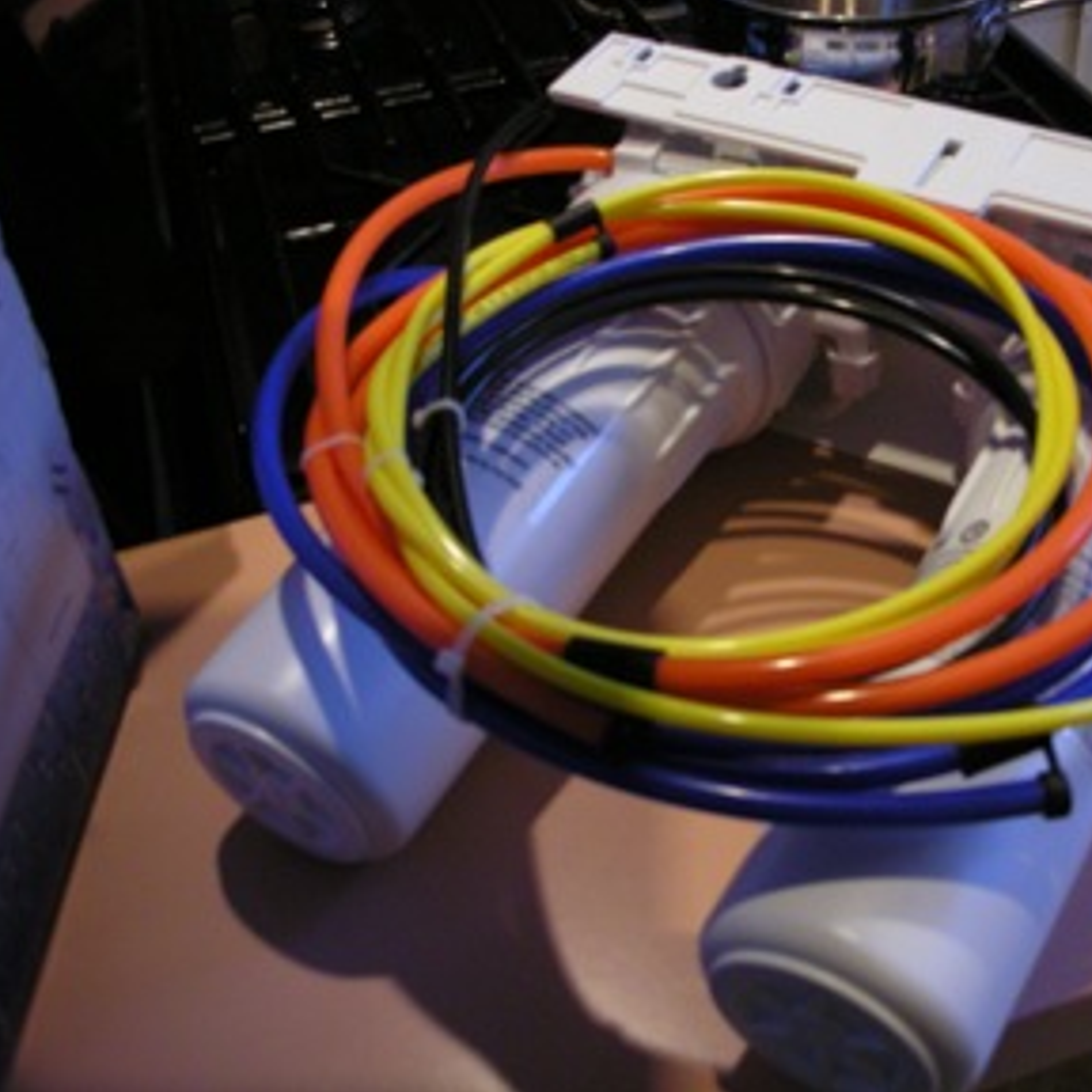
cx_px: 717
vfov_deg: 39.2
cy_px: 531
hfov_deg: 38.8
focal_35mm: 43
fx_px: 1535
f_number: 2.8
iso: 200
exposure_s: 1/14
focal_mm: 5.8
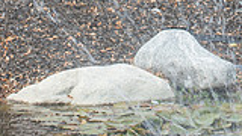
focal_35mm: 526
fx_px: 3375
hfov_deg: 4.1
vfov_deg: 2.3
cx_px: 142
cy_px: -95
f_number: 3.5
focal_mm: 105
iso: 250
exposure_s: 1/200
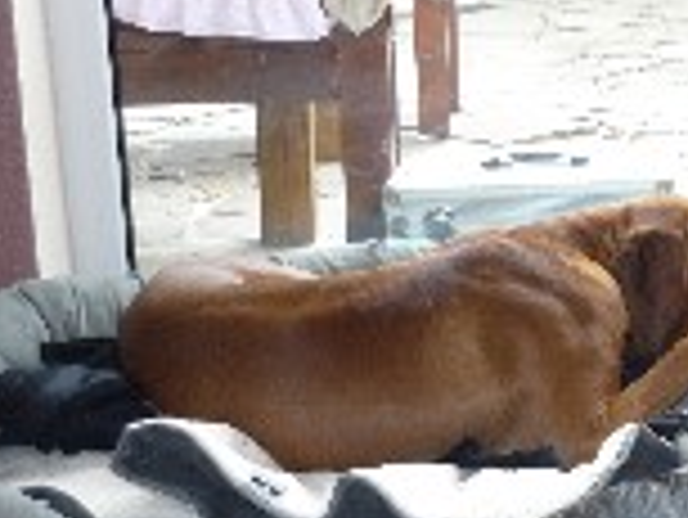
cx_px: 737
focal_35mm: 101
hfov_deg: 18.7
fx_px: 2009
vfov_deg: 14.6
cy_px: 432
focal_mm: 7.2
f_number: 3
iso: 125
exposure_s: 1/30
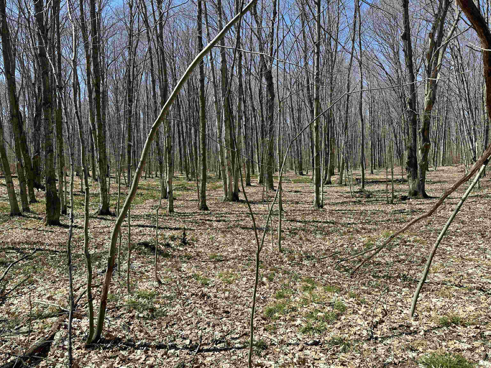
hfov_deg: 71.6
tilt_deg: -2.7
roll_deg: +0.5
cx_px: 246
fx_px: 340
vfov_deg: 56.8
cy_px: 184
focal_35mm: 24
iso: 80
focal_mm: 6.86
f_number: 1.78
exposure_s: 1/2469
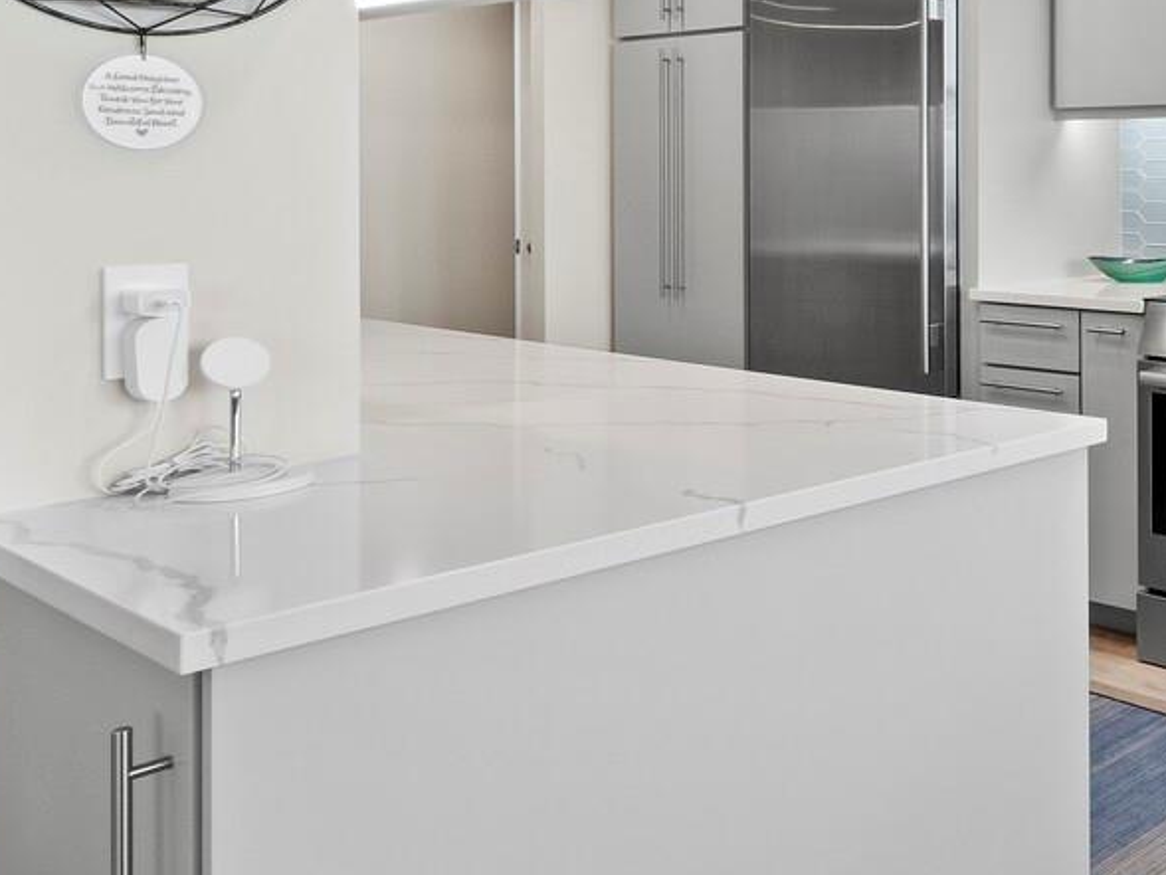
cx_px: 1334
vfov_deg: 36.6
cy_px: 196
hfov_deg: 38.7
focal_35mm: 38
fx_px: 1280
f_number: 10
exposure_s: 1/6
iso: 320
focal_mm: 7
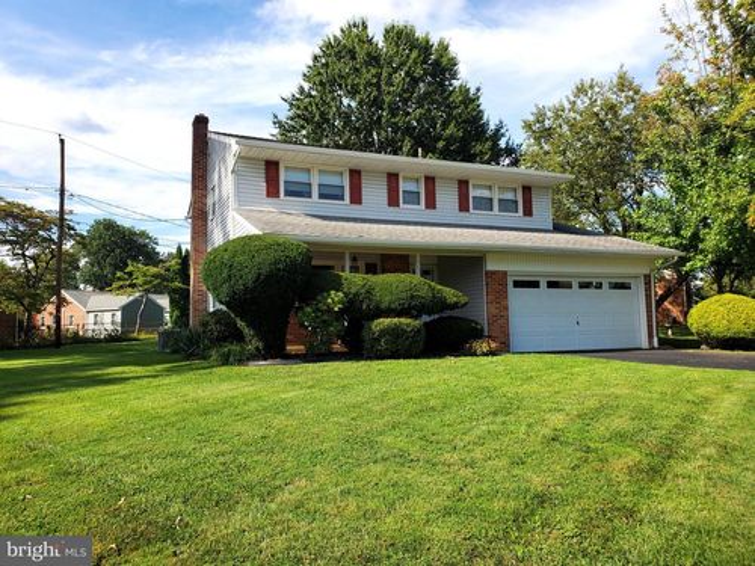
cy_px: 283
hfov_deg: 67.3
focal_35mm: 26
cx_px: 378
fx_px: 567
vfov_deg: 53.1
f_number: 2.4
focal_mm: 4.3
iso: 50
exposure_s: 1/1163
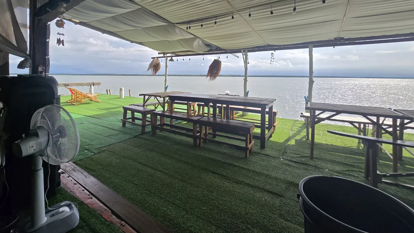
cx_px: 195
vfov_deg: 68.7
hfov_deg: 102.9
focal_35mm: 15
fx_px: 165
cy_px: 80
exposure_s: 1/1493
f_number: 2.2
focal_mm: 2.2
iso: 50
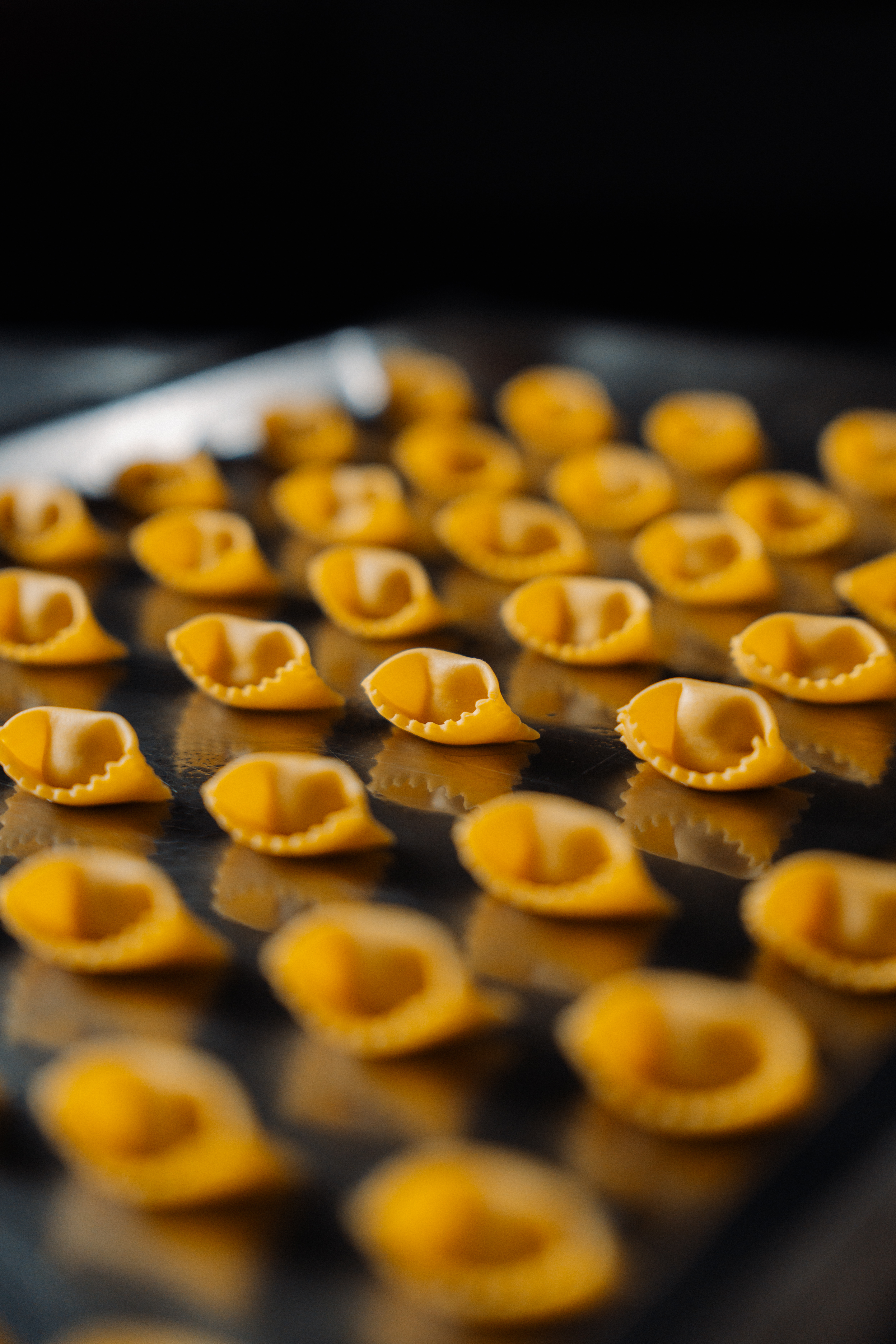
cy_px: 672
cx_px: 448
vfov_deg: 28.8
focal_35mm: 70
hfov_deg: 19.5
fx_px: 2613
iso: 1250
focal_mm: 70
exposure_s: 1/500
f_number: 2.8
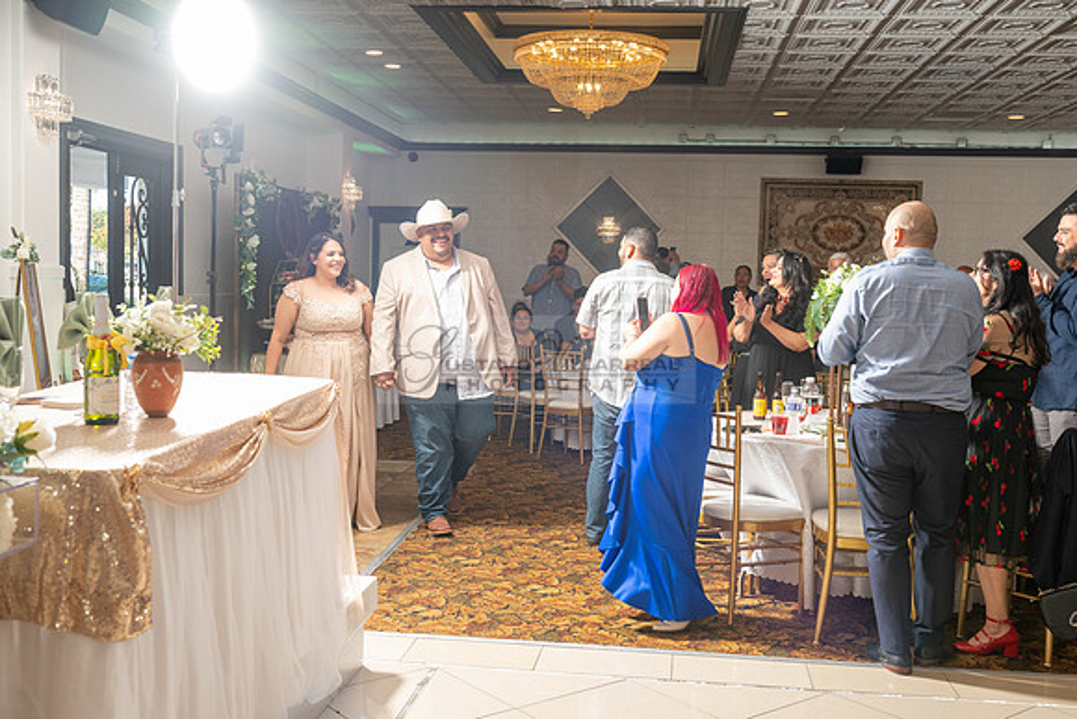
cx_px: 538
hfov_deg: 50.7
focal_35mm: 38
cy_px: 360
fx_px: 1137
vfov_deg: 35.1
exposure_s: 1/200
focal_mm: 38
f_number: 5
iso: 500
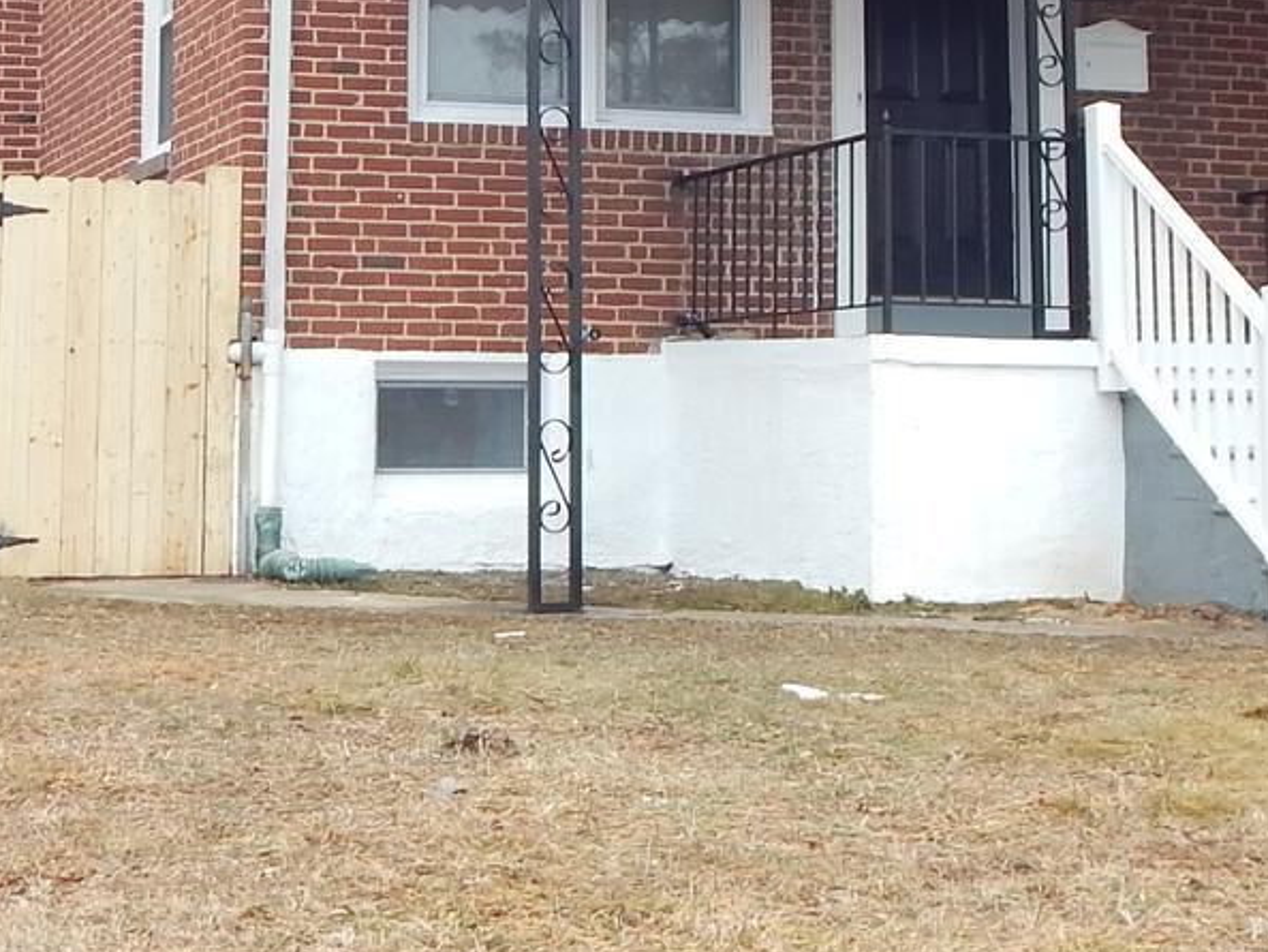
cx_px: 594
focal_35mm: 76
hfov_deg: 25.6
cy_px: 56
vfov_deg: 19.0
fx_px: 2784
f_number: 3
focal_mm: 4
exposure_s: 1/320
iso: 125
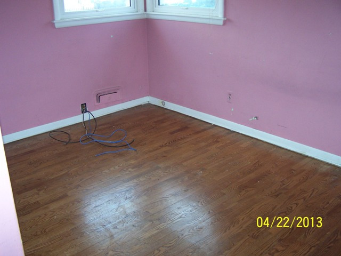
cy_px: 128
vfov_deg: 37.7
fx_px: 374
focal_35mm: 38
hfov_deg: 49.0
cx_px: 170
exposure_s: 1/60
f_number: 2.8
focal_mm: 6.3
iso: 140
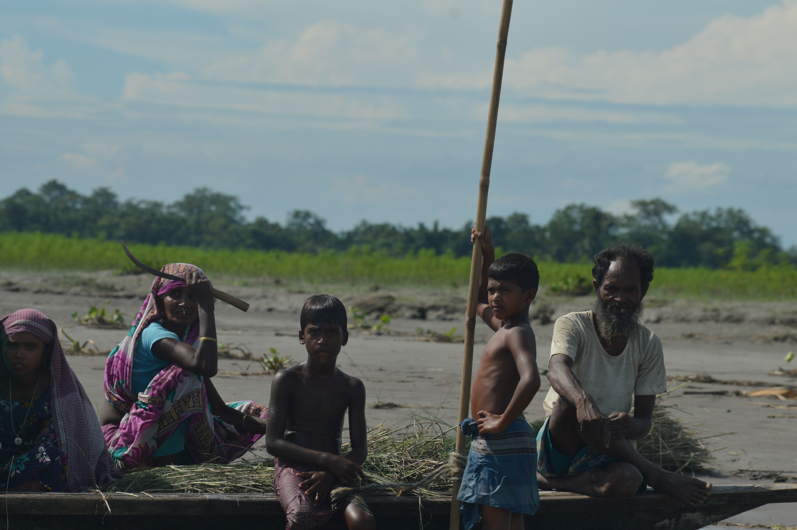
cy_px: 265
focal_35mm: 225
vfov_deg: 6.1
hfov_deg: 9.2
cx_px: 398
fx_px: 4977
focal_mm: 150
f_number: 9
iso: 100
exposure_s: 1/500
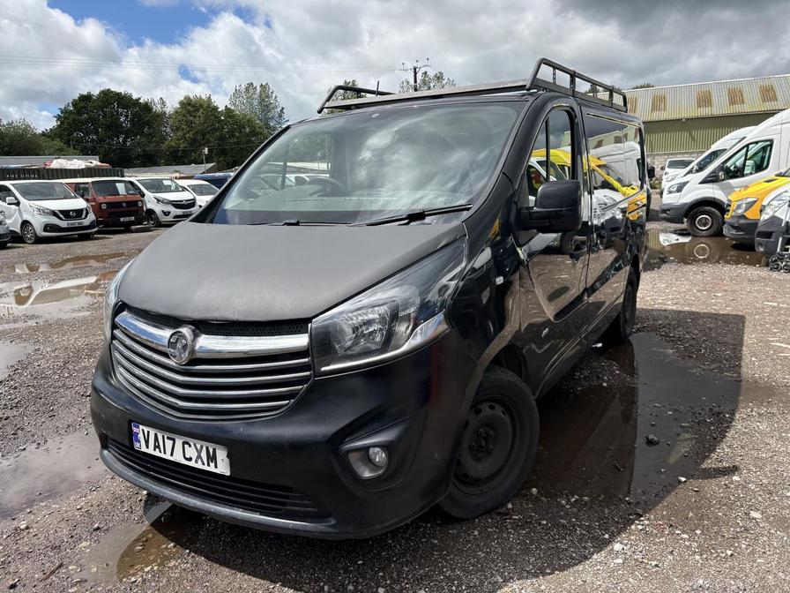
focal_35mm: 26
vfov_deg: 53.1
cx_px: 395
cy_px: 296
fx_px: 593
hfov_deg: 67.3
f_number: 1.6
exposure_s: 1/3448
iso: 50
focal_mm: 5.96
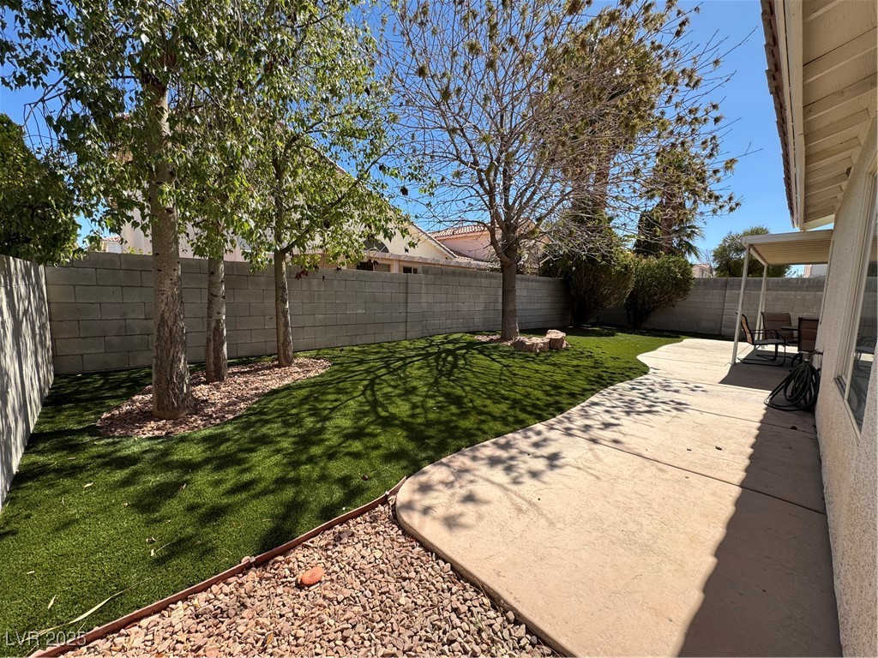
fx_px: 355
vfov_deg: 85.7
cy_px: 329
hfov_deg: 102.1
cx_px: 439
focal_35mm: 14
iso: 40
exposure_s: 1/771
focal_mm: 2.22
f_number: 2.2
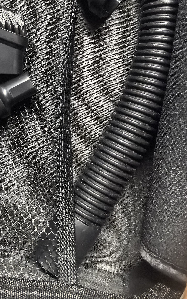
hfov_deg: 25.0
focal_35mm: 51
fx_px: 416
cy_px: 69
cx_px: 40
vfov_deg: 38.4
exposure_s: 1/300
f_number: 2
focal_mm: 5.75
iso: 6400
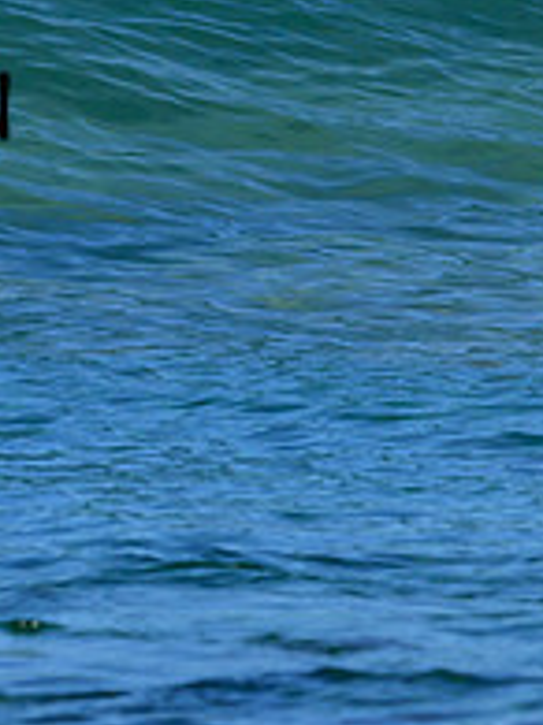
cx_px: -322
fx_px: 23890
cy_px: -174
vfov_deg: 1.7
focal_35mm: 1141
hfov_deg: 1.3
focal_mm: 290
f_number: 7.1
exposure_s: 1/1600
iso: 280
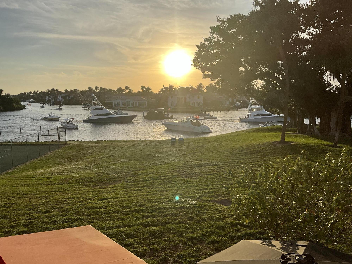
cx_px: 176
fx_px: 295
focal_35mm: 29
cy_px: 132
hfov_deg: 61.7
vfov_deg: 48.2
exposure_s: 1/2538
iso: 25
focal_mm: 3
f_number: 1.8
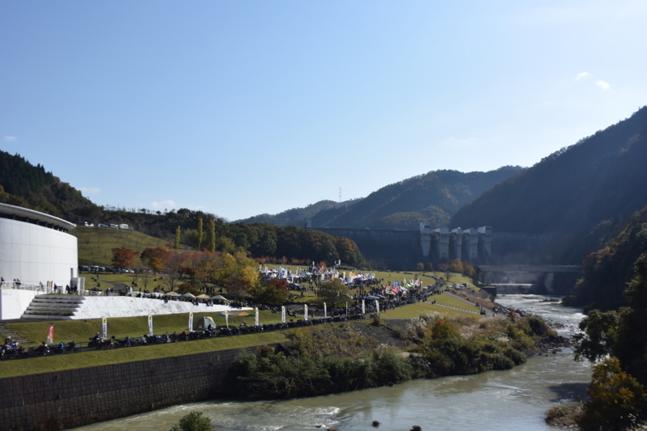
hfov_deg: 61.9
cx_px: 324
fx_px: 539
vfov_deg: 43.6
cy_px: 216
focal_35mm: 30
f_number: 4
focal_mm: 11.2
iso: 160
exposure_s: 1/1600
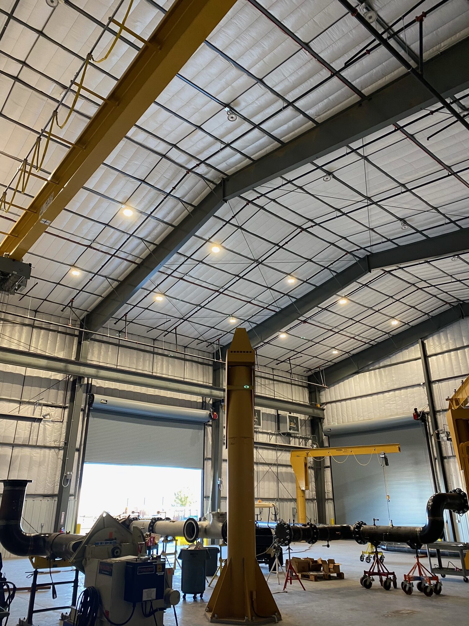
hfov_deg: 53.1
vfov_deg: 67.3
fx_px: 470
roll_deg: +1.1
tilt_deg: +22.4
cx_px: 234
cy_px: 313
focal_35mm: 26
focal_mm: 4.25
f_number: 1.8
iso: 160
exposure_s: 1/60
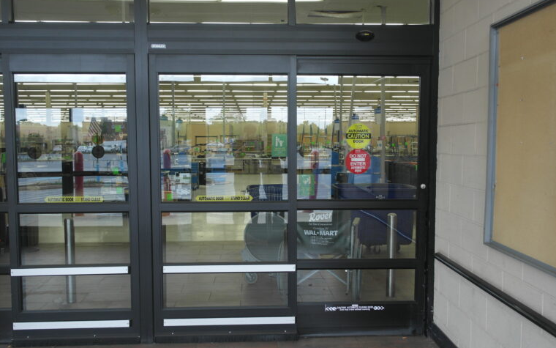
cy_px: 177
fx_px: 515
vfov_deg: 37.3
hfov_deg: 56.7
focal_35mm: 34
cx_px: 280
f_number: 3.5
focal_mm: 22
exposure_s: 1/80
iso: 400
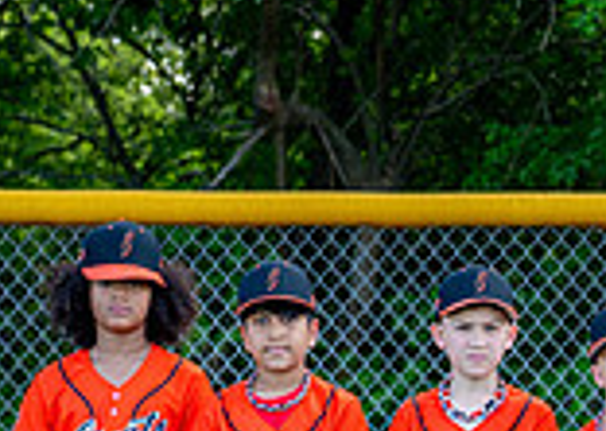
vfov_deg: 6.8
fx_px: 3592
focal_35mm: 209
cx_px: 871
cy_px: 606
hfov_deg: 9.4
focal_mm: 50
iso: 125
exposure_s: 1/400
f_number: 2.8
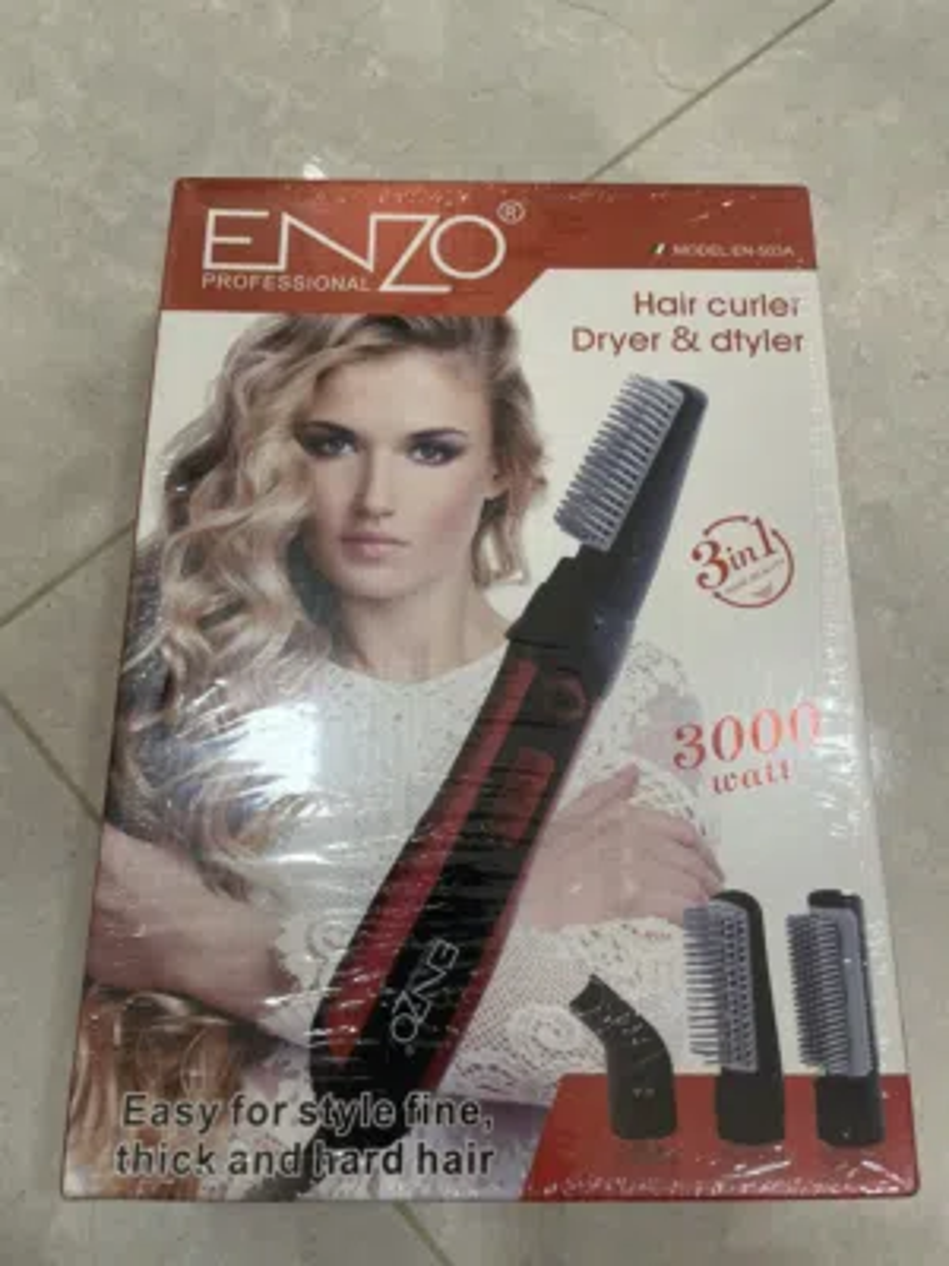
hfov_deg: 53.1
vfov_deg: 67.3
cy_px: 633
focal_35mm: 26
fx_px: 950
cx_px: 474
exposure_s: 1/121
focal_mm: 4.2
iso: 125
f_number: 1.6
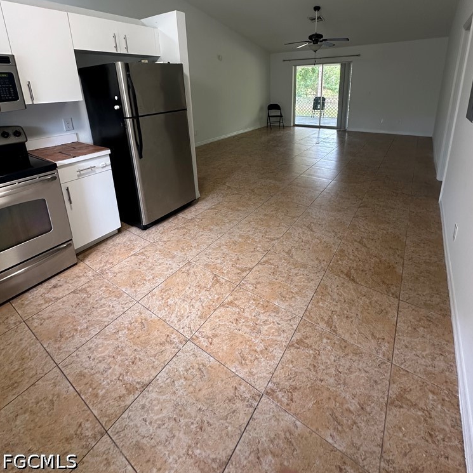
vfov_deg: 80.7
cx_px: 241
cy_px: 151
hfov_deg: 84.0
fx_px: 263
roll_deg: +0.4
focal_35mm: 17
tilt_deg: -15.7
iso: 160
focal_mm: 2.22
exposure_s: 1/60
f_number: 2.2
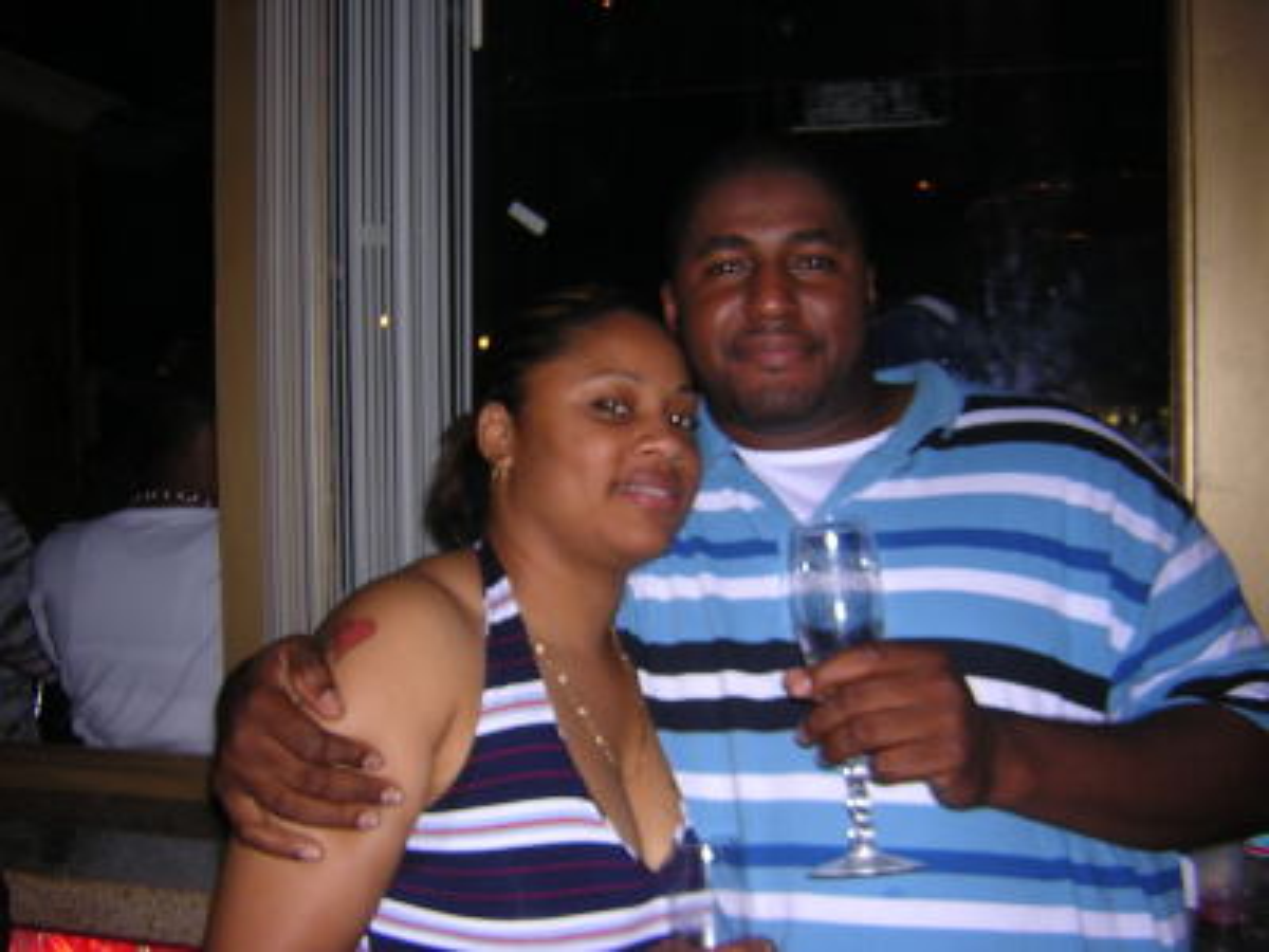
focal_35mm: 36
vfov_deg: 39.7
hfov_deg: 51.4
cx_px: 634
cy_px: 476
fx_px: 1320
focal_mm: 4.7
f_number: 2.6
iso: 100
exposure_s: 1/60.1
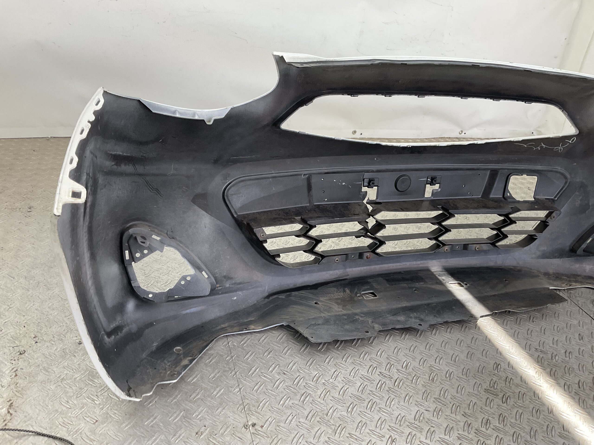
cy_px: 222
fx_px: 498
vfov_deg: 48.2
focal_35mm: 29
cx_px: 297
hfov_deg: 61.7
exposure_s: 1/120
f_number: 1.8
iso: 25
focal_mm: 3
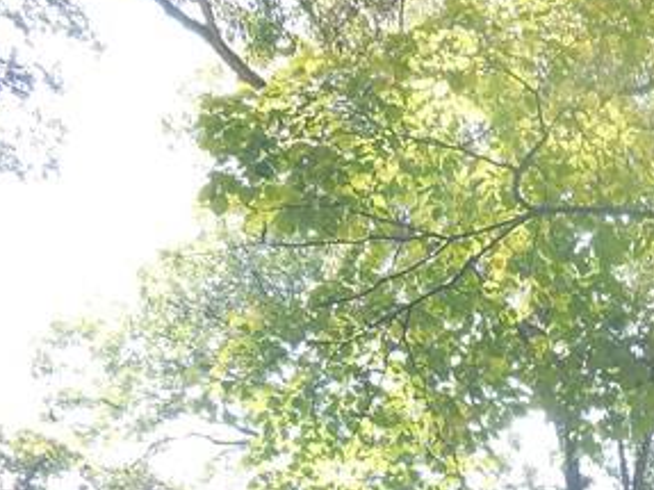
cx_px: 884
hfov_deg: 17.1
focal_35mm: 107
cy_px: 768
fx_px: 2021
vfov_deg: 13.0
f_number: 3.2
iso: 125
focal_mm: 5.3
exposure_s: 1/100
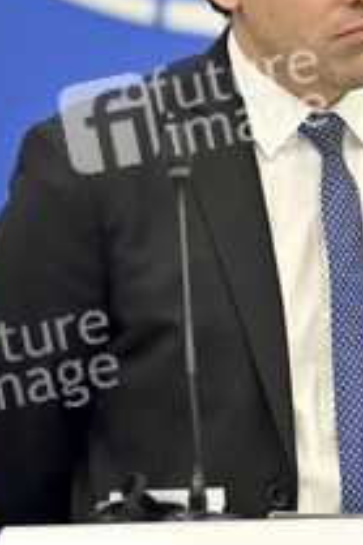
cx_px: 269
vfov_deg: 5.4
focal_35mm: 382
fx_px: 5787
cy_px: 243
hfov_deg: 3.6
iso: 1250
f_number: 2.8
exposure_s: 1/250
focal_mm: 200
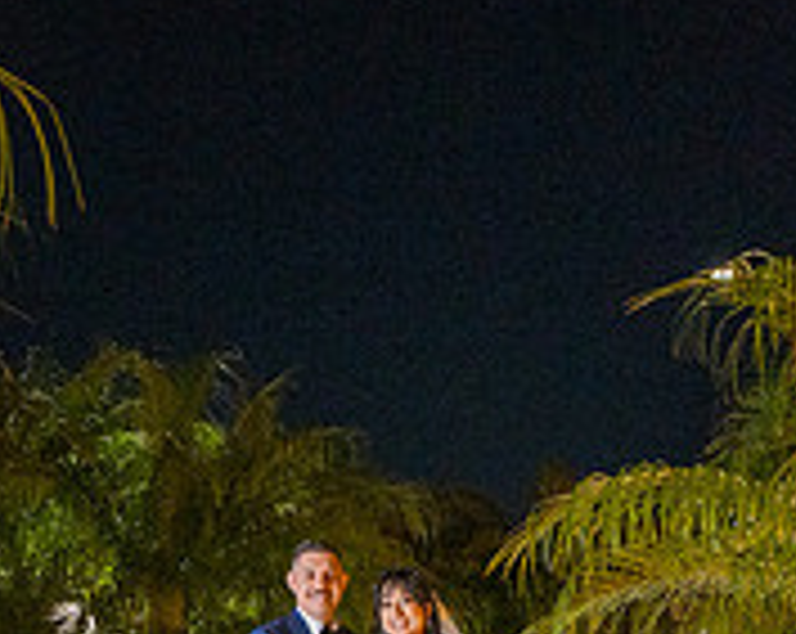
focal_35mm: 74
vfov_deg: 19.0
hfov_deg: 25.8
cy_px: 843
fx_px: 1740
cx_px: 400
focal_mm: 24
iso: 2000
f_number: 2.8
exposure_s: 1/200
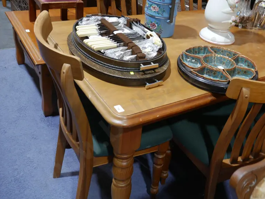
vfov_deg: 35.8
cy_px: 74
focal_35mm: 40
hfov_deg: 45.6
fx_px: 306
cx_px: 188
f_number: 4
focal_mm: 14
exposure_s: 1/60
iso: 400
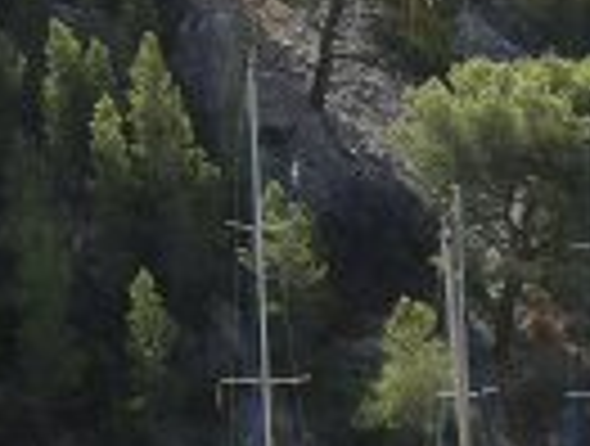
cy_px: 710
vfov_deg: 10.6
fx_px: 2307
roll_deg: -2.6
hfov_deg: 13.7
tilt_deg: -14.3
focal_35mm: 135
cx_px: 896
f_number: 2.2
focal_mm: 4.15
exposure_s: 1/1412
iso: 32
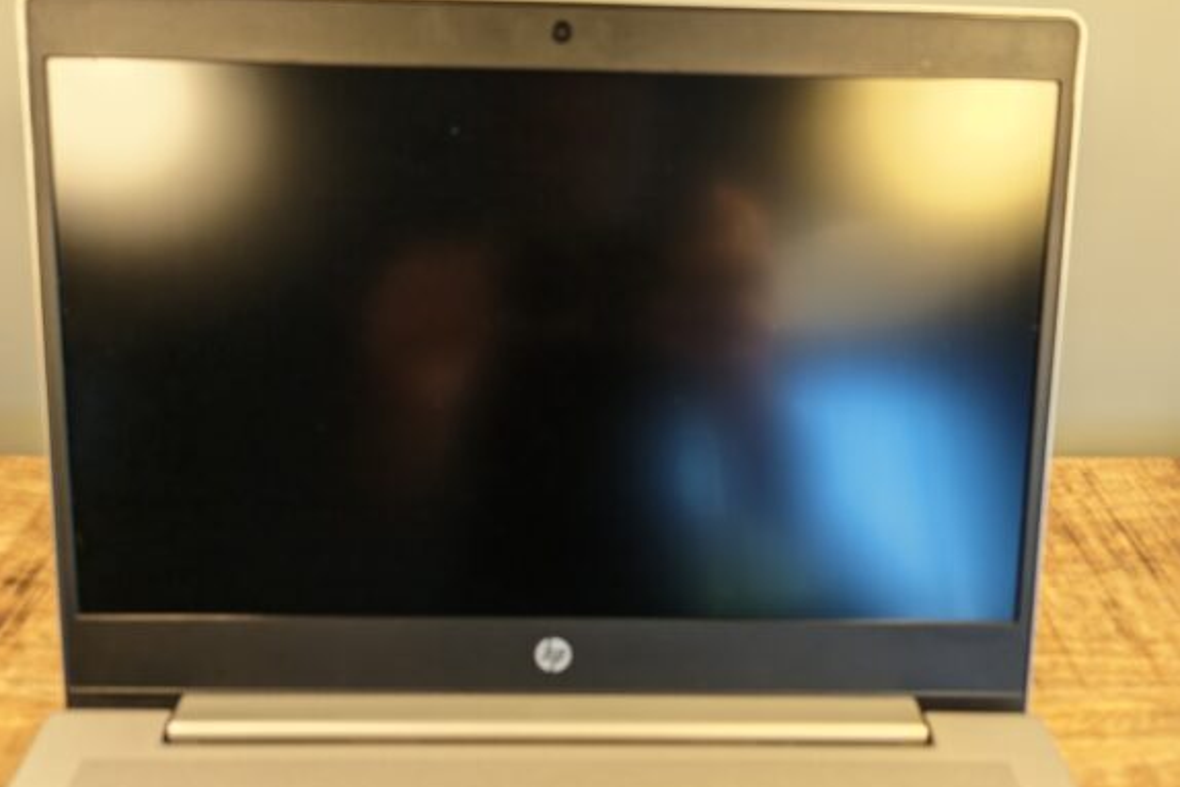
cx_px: 567
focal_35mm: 25
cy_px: 409
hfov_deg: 71.5
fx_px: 820
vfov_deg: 51.3
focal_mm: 6.55
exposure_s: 1/50
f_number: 1.6
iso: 125
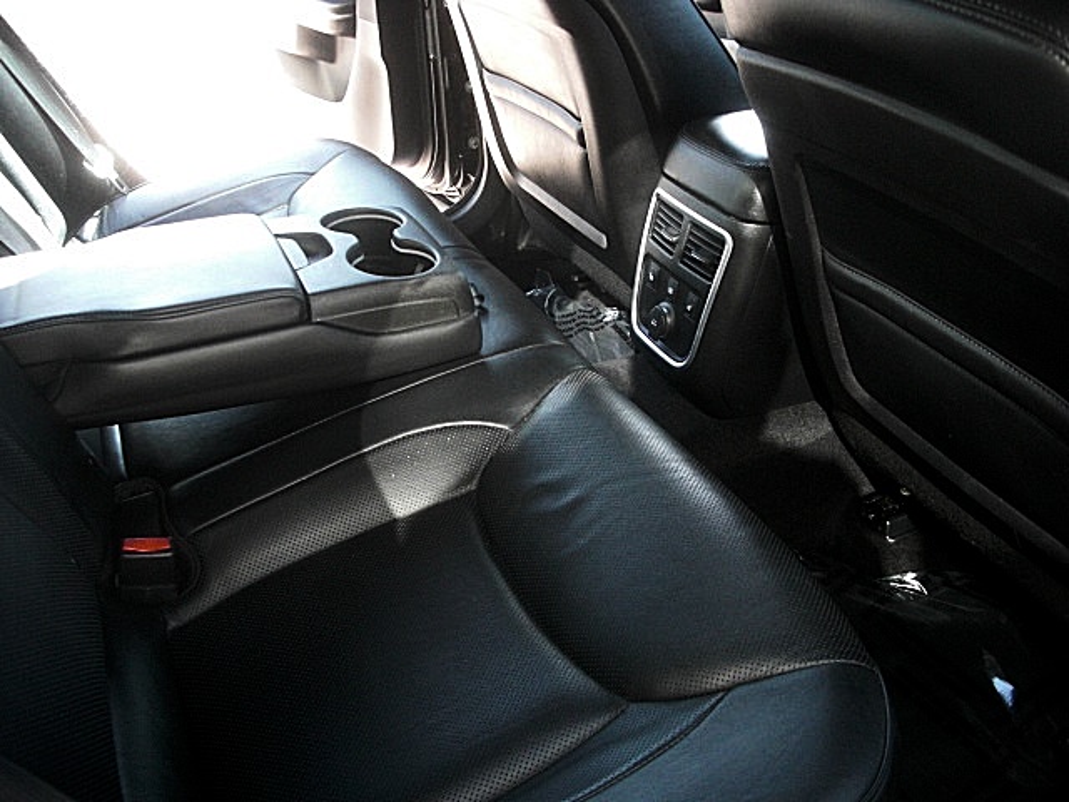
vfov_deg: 39.7
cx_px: 534
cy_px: 401
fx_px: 1112
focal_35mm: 36
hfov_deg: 51.4
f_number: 2.8
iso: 400
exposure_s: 1/125
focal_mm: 6.3
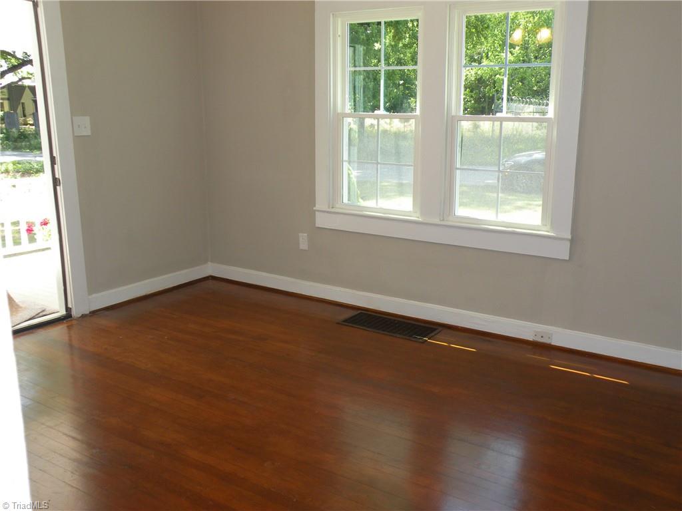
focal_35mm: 33
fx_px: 650
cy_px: 256
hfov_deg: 55.4
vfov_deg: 42.9
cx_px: 341
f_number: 3.2
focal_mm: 5.8
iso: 64
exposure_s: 1/56.7
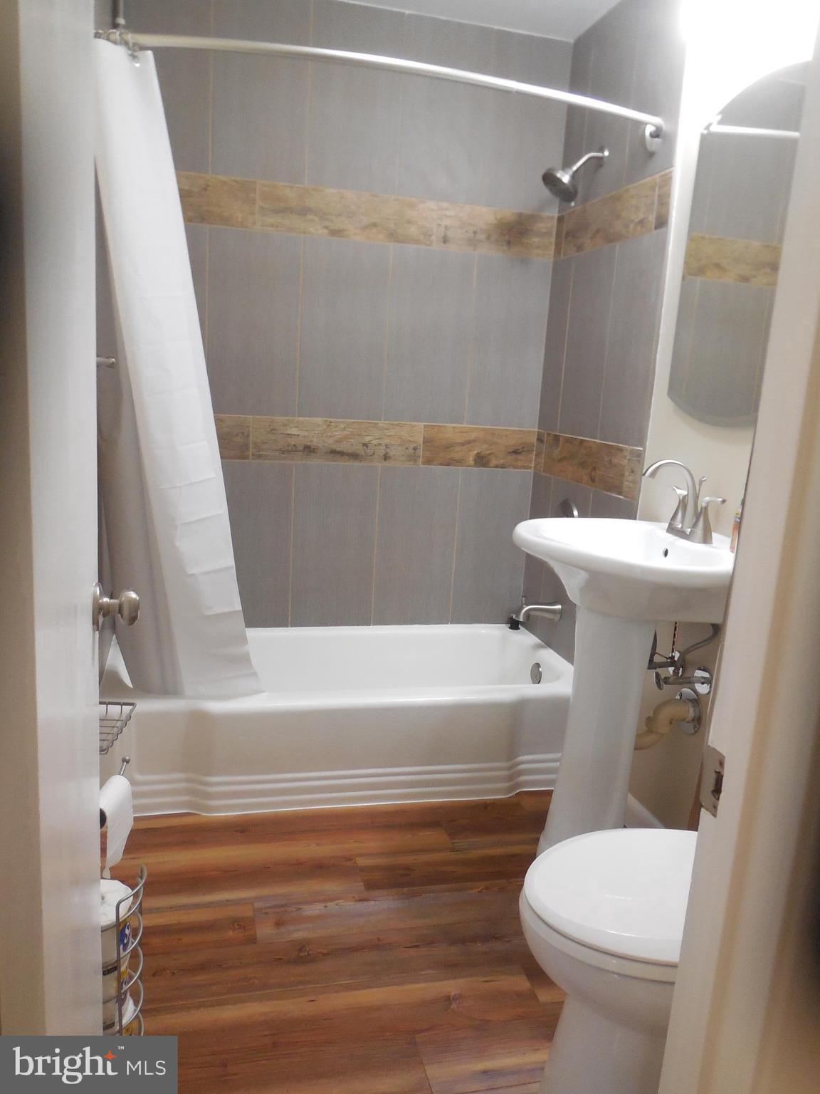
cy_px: 547
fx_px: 790
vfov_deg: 69.4
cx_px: 410
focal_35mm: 25
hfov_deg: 54.9
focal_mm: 4.5
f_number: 3.1
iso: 400
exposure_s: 1/30
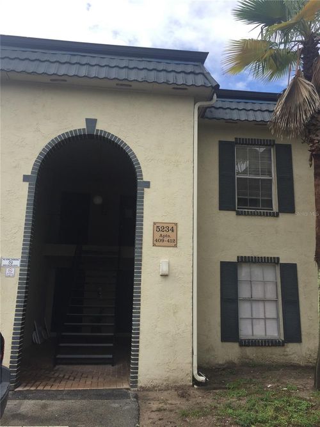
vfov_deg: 61.7
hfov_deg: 48.2
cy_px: 214
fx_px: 358
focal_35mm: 29
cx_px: 160
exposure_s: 1/1130
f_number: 2.2
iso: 32
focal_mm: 4.15
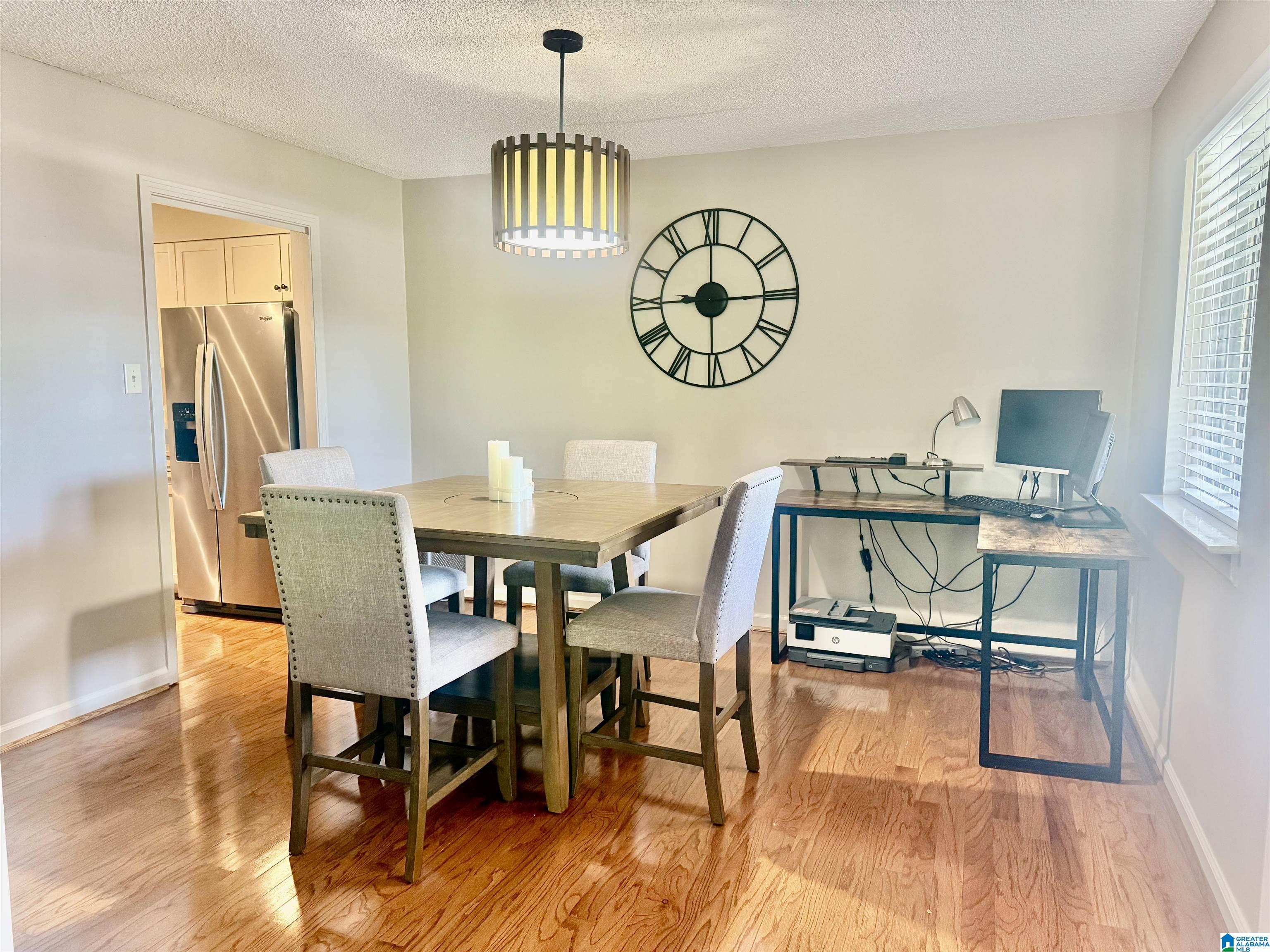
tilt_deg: -6.5
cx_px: 635
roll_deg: +0.0
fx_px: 881
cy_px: 476
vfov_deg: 56.8
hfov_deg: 71.6
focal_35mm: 24
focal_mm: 6.76
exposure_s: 1/60
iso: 400
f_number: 1.78
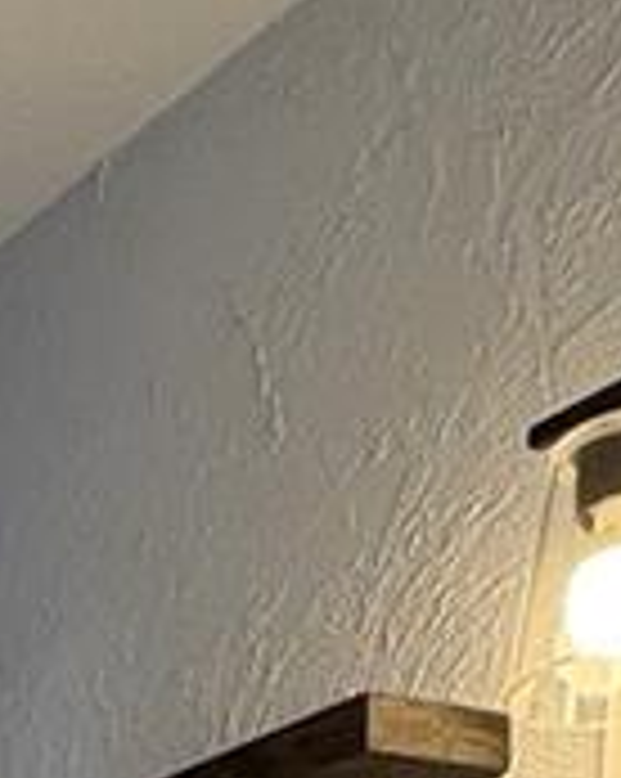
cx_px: -428
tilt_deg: -6.3
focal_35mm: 95
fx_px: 2186
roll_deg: -0.8
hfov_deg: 14.6
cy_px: 1821
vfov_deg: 14.3
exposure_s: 1/120
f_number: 2.2
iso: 125
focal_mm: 2.22
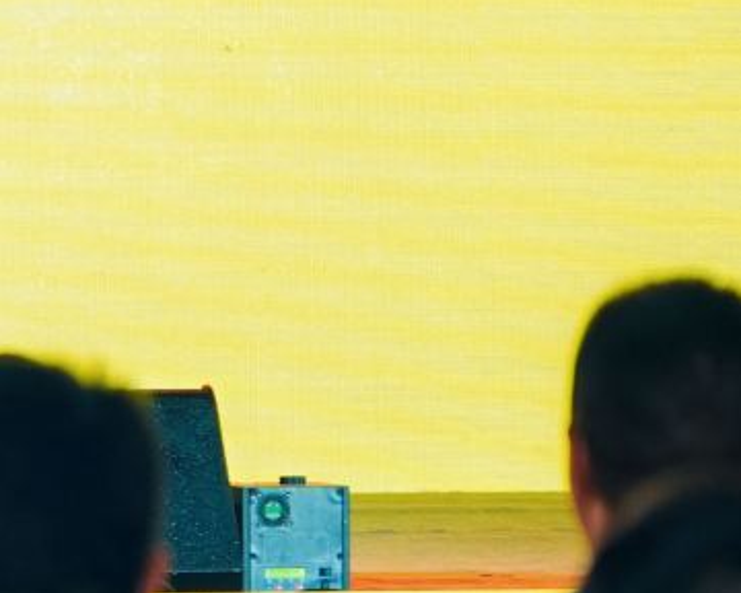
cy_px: 45
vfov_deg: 3.3
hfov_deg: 4.0
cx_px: -957
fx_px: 10439
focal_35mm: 476
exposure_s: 1/160
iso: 500
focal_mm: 95
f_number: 2.8
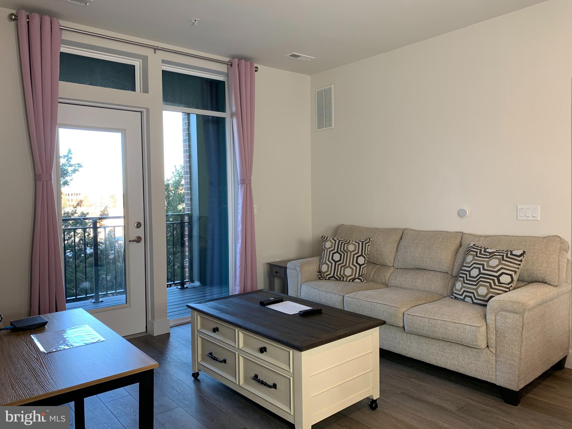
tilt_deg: -2.8
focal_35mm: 26
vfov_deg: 53.1
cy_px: 214
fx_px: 430
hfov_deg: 67.3
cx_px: 286
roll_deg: +0.8
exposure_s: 1/60
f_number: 1.8
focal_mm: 4.25
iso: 50
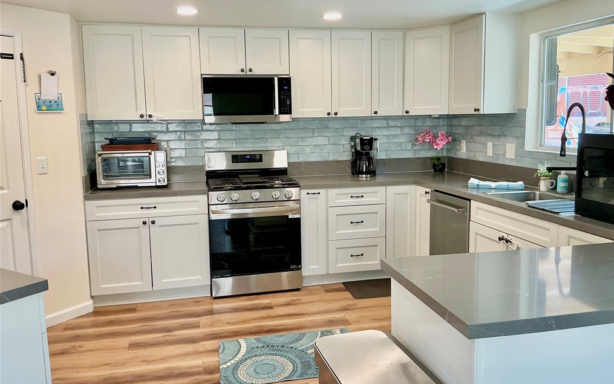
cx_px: 309
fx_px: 519
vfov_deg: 40.6
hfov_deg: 61.2
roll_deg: +2.0
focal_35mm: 31
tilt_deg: -7.0
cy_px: 184
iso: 40
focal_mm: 3
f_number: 1.8
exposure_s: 1/60
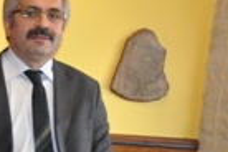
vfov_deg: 11.2
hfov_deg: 15.2
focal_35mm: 122
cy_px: 31
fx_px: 770
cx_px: -140
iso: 800
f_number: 3.8
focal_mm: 25
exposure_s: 1/60
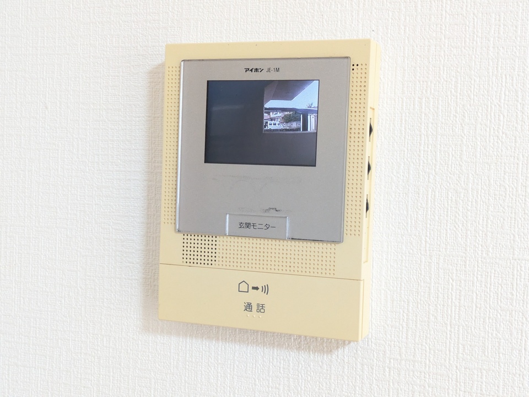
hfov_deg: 37.5
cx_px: 264
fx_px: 779
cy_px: 198
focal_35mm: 51
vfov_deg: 28.6
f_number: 1.89
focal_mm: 5.43
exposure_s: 1/60
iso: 775
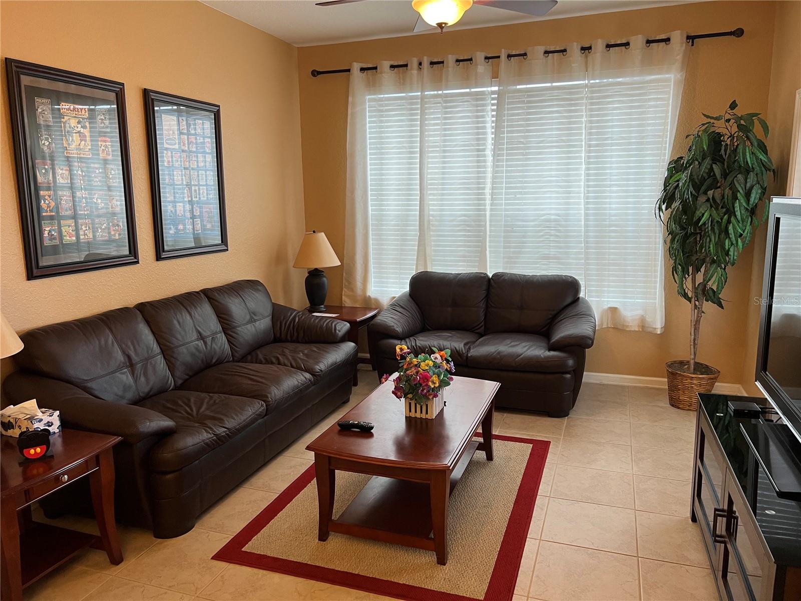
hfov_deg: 67.3
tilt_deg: -10.5
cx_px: 400
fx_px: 602
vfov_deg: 53.1
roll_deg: +0.3
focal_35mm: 26
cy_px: 300
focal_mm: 5.7
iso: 80
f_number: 1.5
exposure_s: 1/60
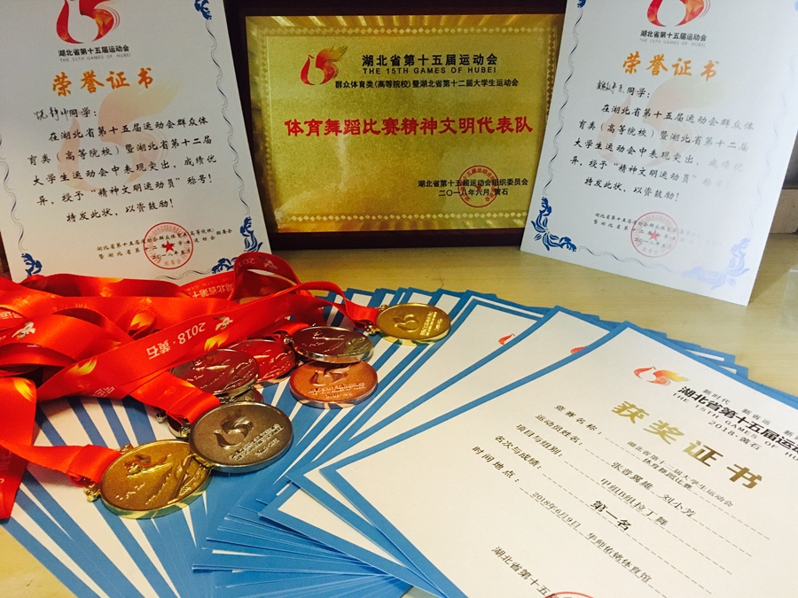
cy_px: 299
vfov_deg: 48.2
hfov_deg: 61.7
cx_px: 399
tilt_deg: -26.5
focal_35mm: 29
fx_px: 669
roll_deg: -1.3
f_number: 2.2
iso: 250
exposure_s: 1/17
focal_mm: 4.15
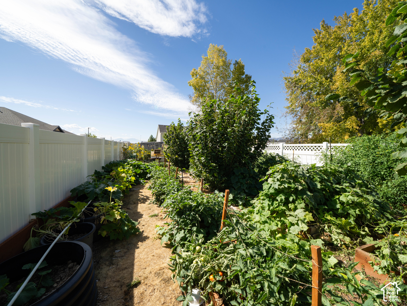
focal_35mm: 13
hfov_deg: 106.3
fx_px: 153
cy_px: 153
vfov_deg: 90.0
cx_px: 204
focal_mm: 12
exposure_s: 1/200
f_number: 11
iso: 160
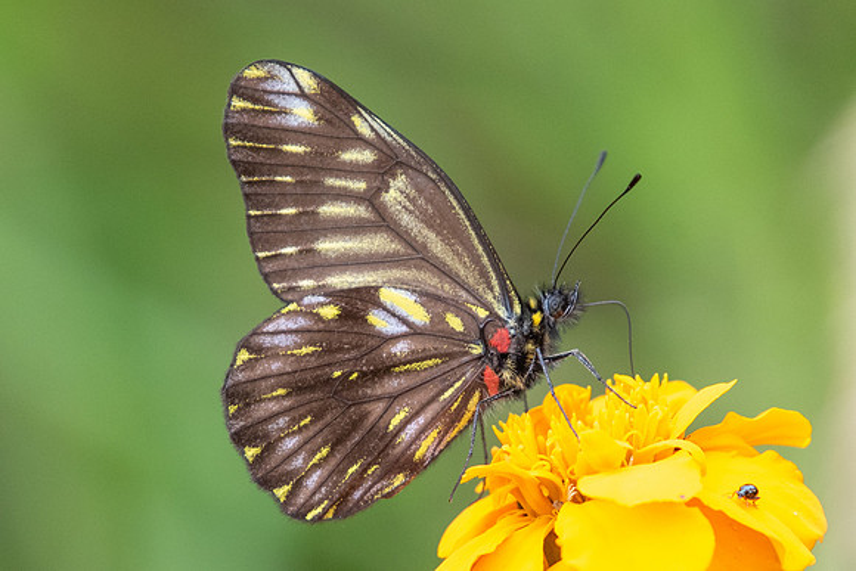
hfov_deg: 2.2
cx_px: 398
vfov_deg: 1.4
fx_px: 22598
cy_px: 410
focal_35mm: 950
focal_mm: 400
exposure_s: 1/640
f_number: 6.3
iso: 1000
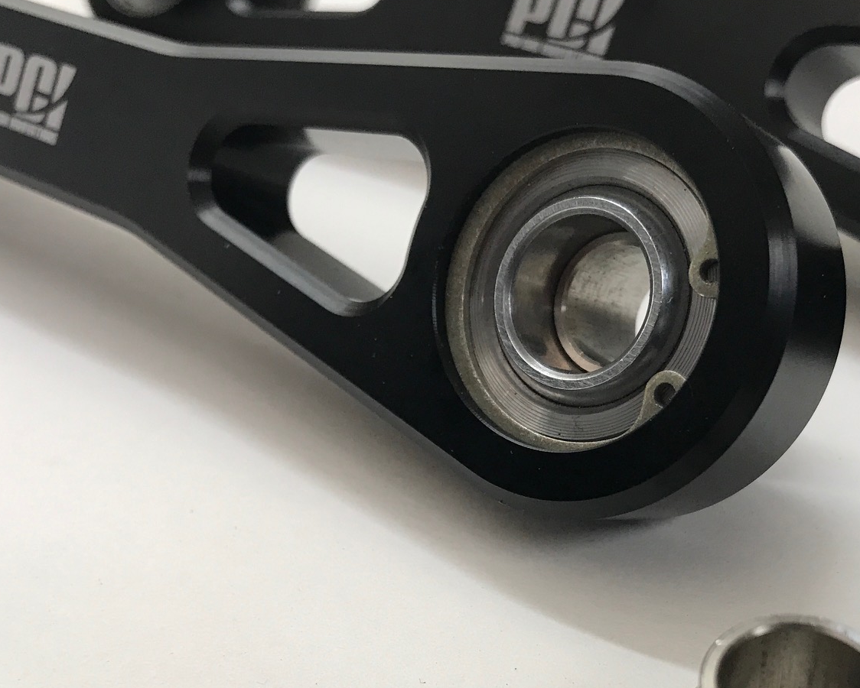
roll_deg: +3.3
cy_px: 481
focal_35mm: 49
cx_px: 510
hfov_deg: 37.9
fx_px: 1248
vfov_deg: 30.5
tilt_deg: -38.5
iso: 25
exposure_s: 1/30
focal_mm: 3.99
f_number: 1.8
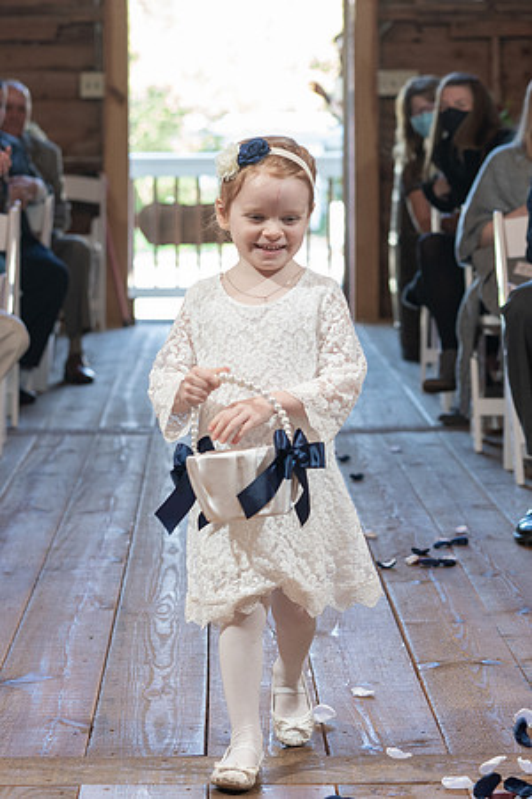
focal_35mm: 113
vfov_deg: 18.0
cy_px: 368
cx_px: 299
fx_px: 2513
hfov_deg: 12.1
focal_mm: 70
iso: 2000
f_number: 4
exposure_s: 1/200
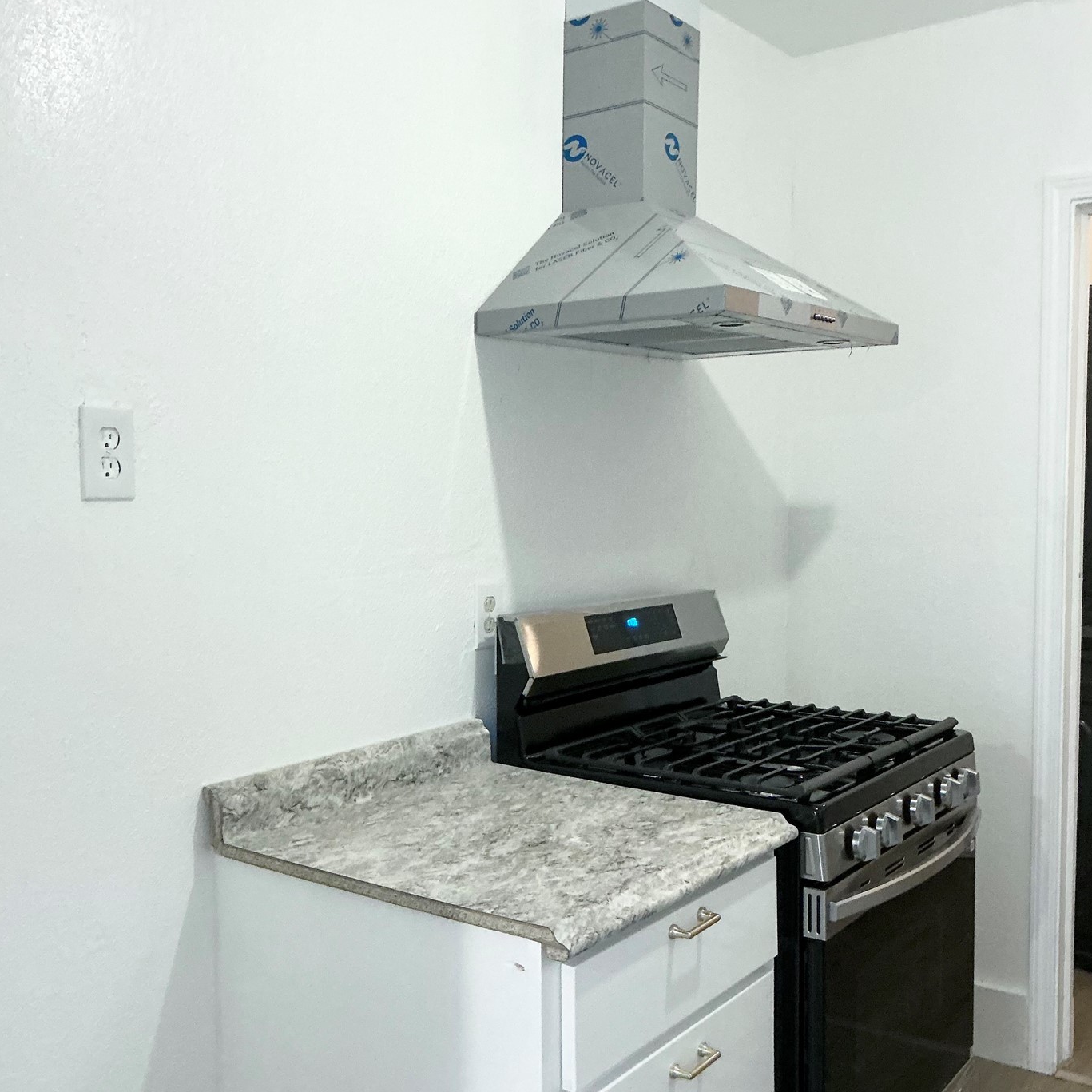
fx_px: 1285
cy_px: 581
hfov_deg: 46.0
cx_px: 545
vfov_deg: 46.0
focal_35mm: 36
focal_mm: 3
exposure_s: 1/60
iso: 200
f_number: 1.8
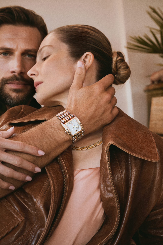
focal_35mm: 52
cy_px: 122
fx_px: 353
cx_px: 82
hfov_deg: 26.0
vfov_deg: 38.2
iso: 1250
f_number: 7.1
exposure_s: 1/400
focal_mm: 52
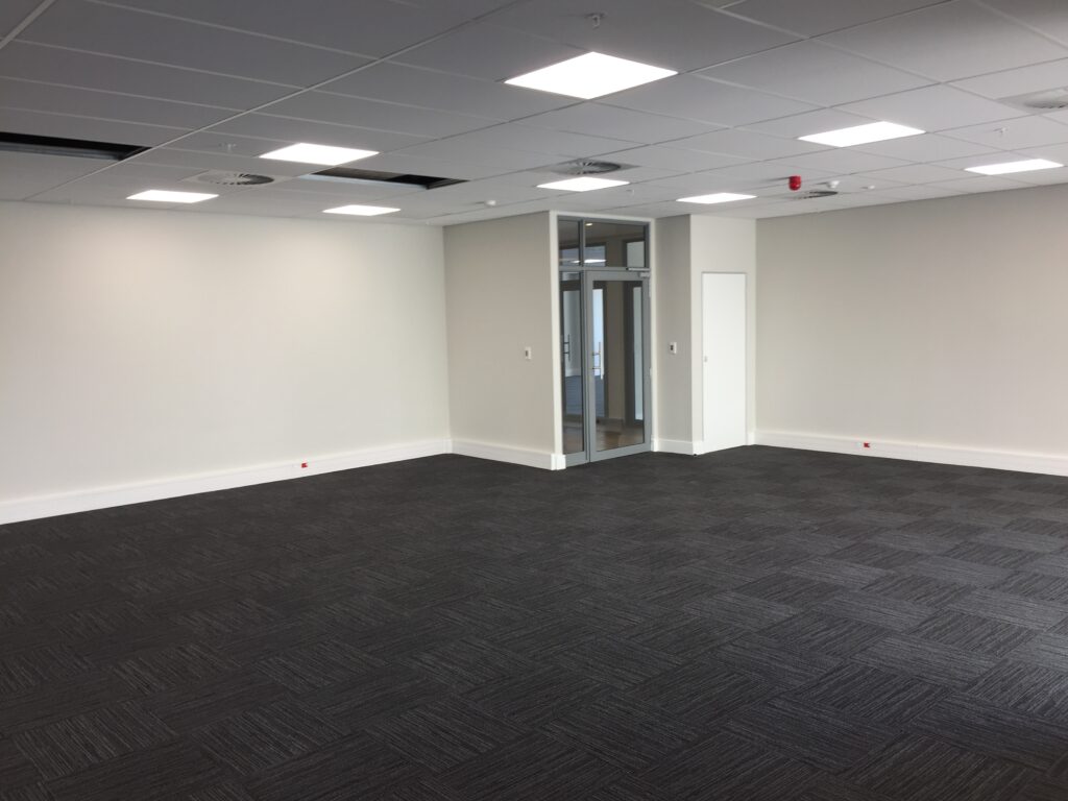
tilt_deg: -5.9
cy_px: 400
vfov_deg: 48.2
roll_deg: -0.2
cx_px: 534
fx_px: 895
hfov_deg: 61.7
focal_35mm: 29
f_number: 2.2
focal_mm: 4.15
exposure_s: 1/50
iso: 32
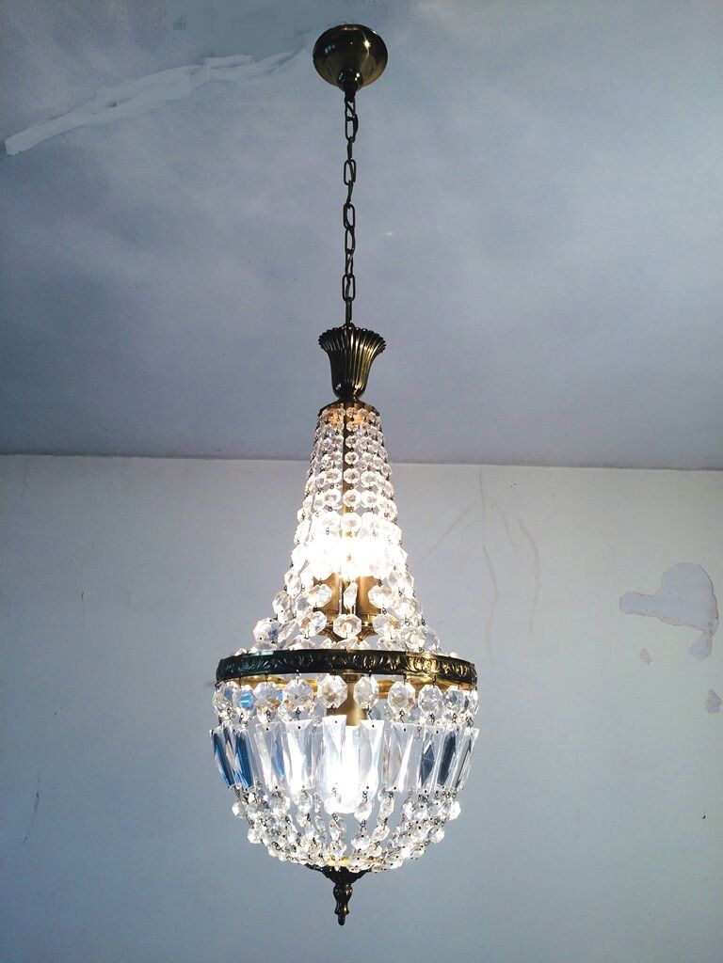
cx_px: 362
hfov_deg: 48.2
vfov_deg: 61.7
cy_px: 482
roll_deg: +1.1
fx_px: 808
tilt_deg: +19.3
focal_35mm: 29
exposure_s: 1/102
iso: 32
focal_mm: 4.15
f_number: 2.2
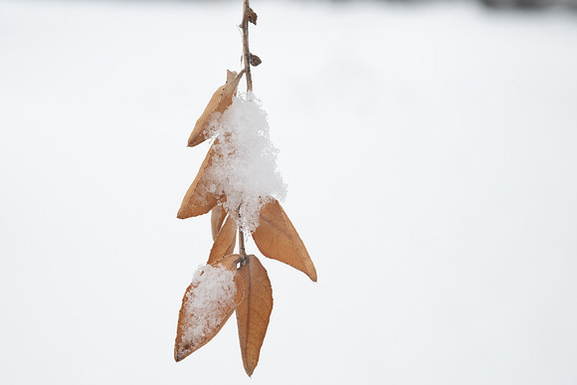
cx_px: 288
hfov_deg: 33.4
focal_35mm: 60
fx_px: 962
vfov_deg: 22.6
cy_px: 192
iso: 3200
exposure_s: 1/400
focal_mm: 60
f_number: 25
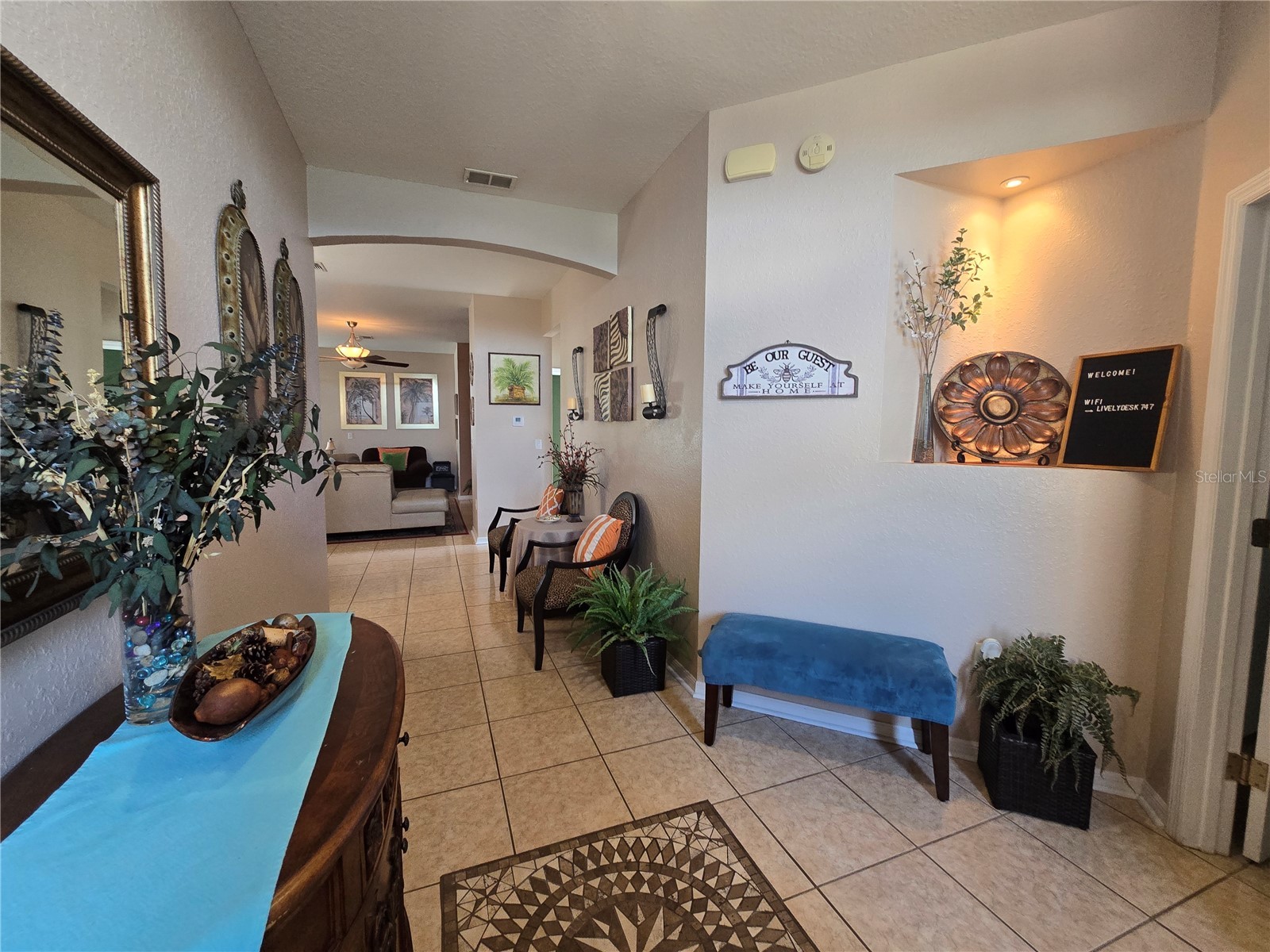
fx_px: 477
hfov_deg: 106.2
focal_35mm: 13
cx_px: 635
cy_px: 476
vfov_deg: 89.9
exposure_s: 1/60
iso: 320
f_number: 2.2
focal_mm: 2.2
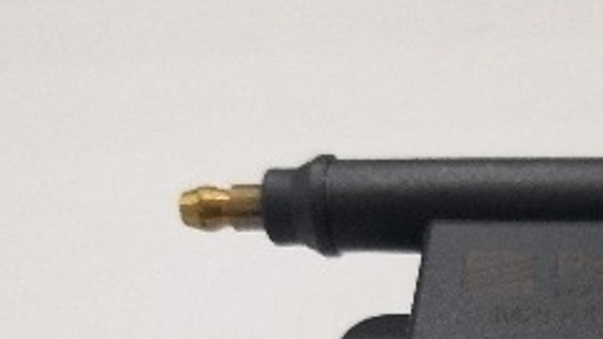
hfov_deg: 26.4
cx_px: 633
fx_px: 1199
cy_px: 494
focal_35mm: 75
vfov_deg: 15.0
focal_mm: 3.93
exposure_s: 1/50
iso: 64
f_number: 1.7
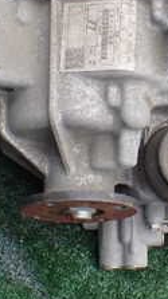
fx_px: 699
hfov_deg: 13.6
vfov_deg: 24.0
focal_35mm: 88
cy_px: 79
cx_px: 151
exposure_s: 1/200
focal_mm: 5.4
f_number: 3.2
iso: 100
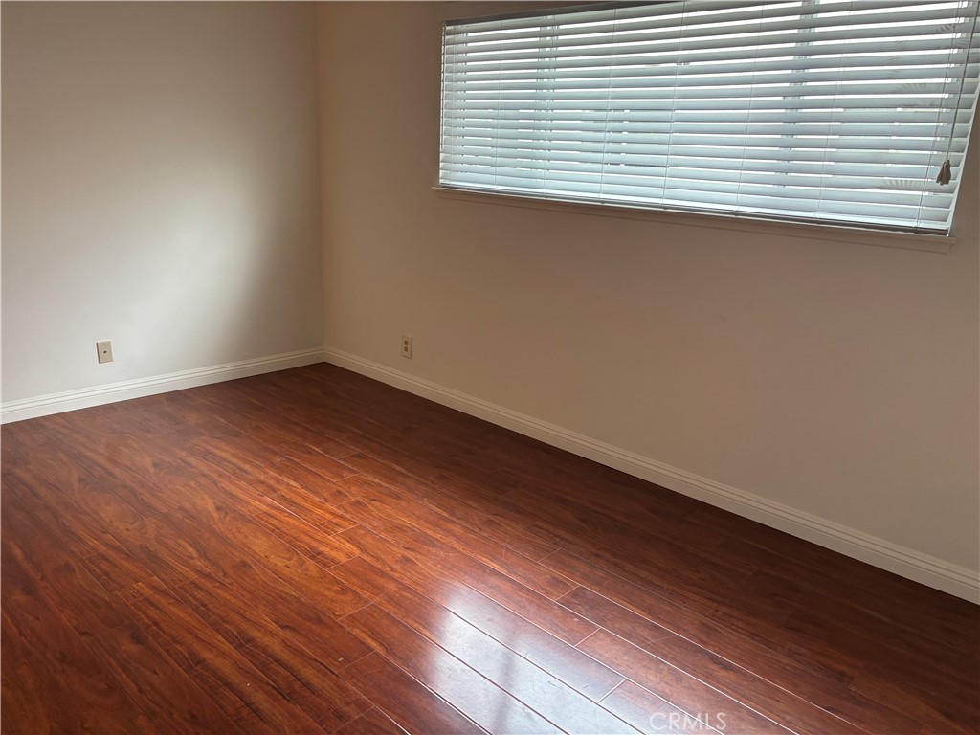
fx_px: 736
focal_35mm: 26
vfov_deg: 53.1
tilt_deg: -16.0
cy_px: 368
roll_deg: -2.6
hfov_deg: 67.3
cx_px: 490
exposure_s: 1/60
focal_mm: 5.96
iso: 125
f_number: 1.6
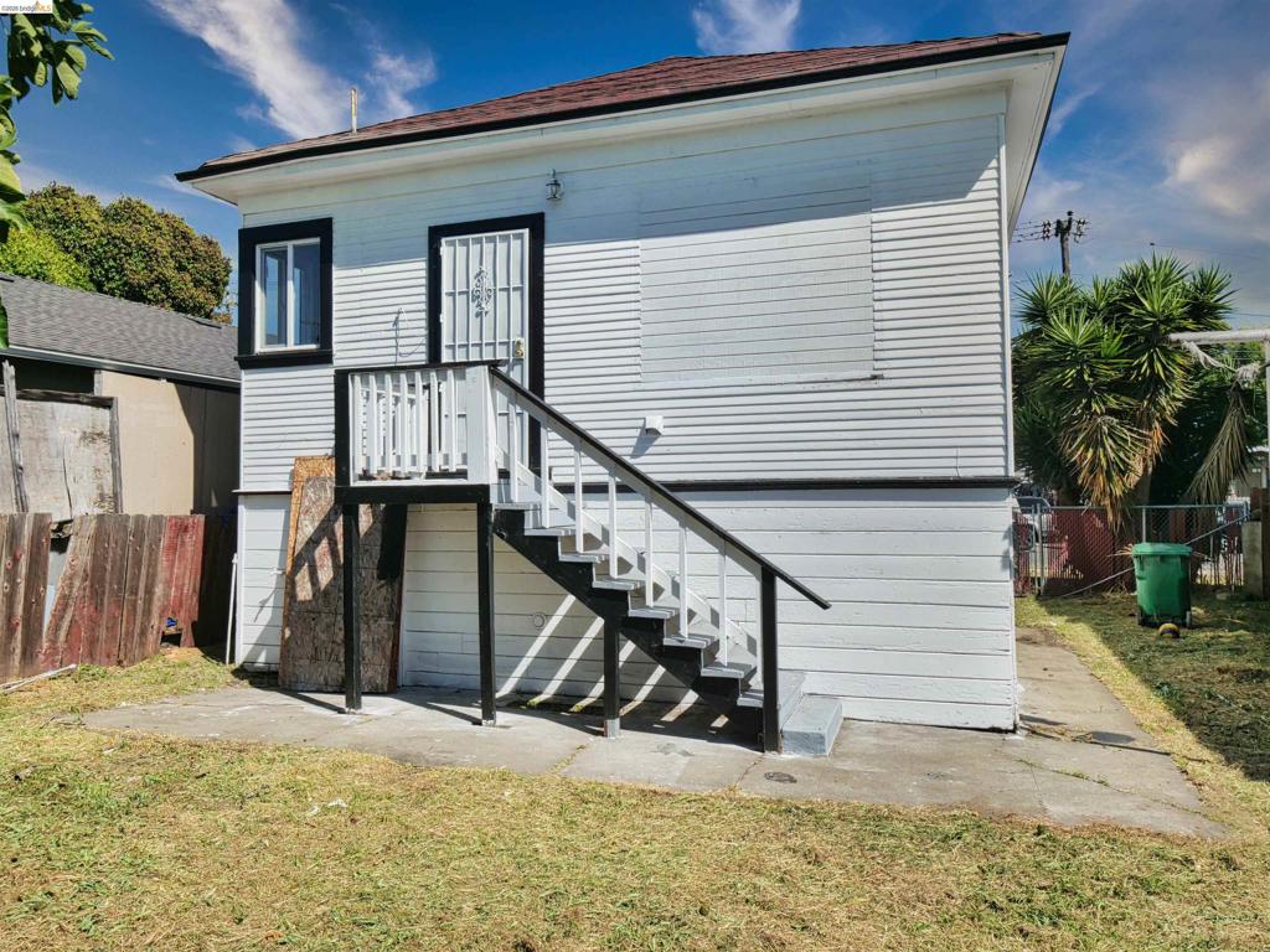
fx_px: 954
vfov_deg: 53.1
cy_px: 476
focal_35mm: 26
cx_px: 635
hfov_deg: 67.3
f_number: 11
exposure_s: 1/250
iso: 100
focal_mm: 13
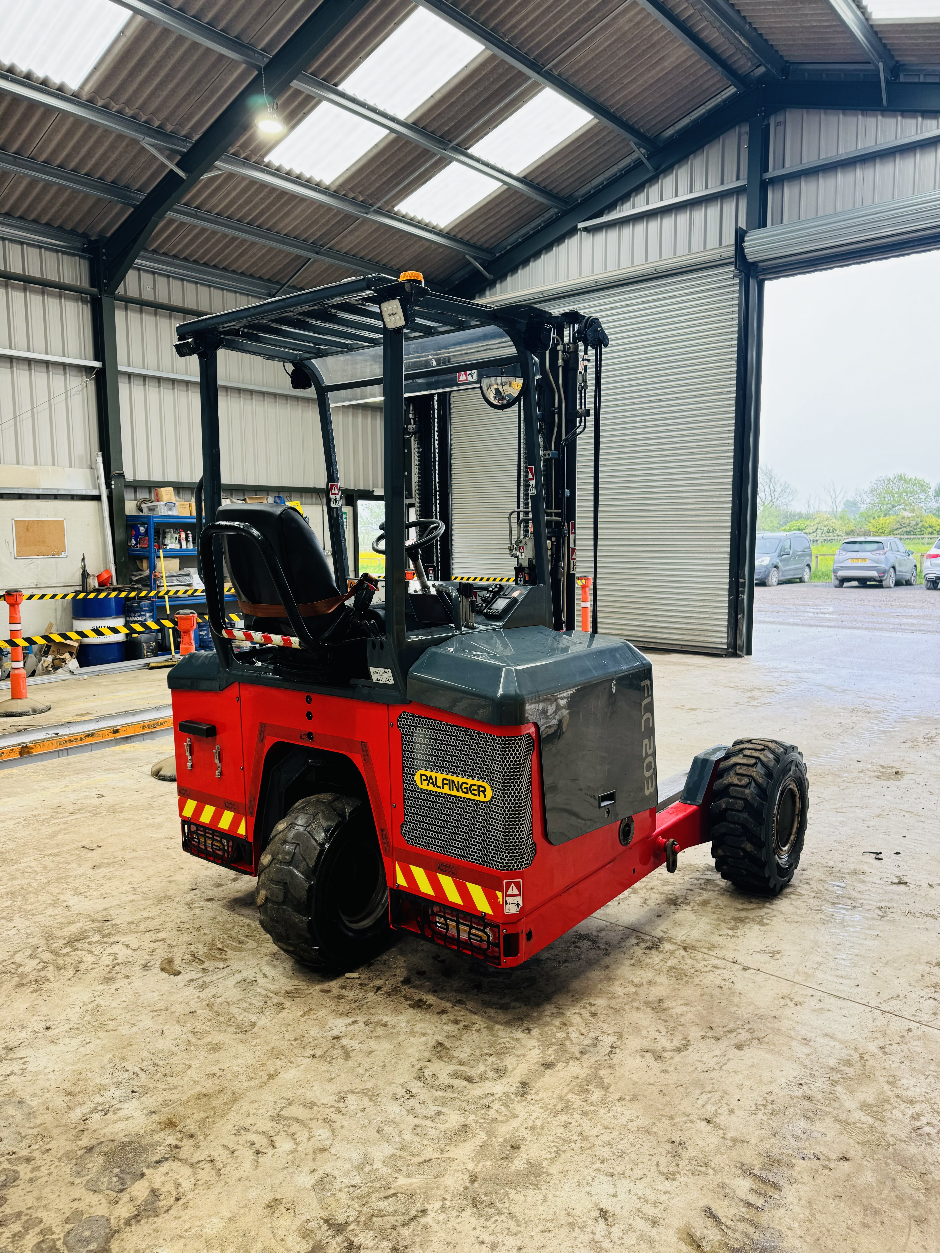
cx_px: 470
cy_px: 626
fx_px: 869
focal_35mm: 24
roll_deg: +0.2
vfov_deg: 71.6
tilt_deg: -5.9
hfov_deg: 56.8
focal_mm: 6.76
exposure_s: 1/121
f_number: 1.78
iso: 80
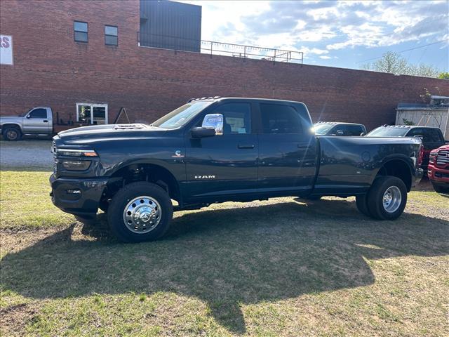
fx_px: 337
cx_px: 224
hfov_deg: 67.3
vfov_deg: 53.1
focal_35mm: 26
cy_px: 168
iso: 50
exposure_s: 1/1395
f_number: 1.5
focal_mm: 5.7
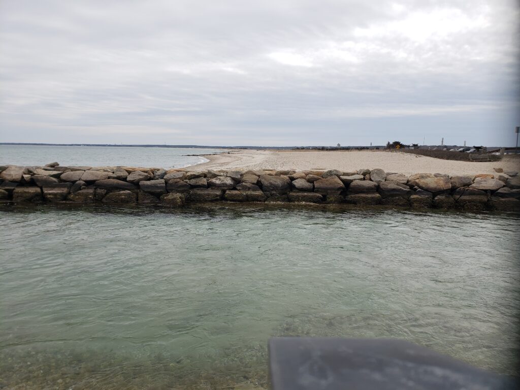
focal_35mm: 26
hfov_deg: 67.3
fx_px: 391
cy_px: 195
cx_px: 260
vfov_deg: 53.1
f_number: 2.4
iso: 50
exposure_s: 1/1668
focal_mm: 4.3
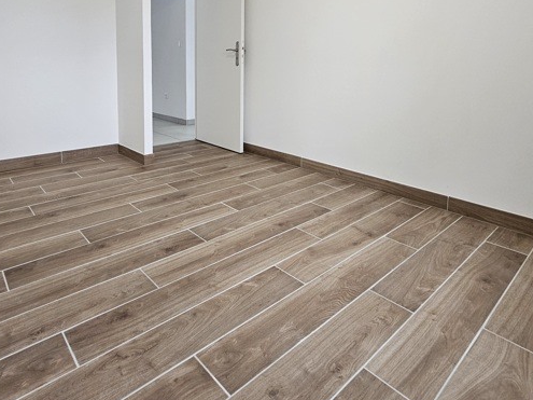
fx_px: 323
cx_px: 249
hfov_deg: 78.9
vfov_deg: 59.6
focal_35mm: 21
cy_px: 94
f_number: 2.2
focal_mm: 2.2
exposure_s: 1/50
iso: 200
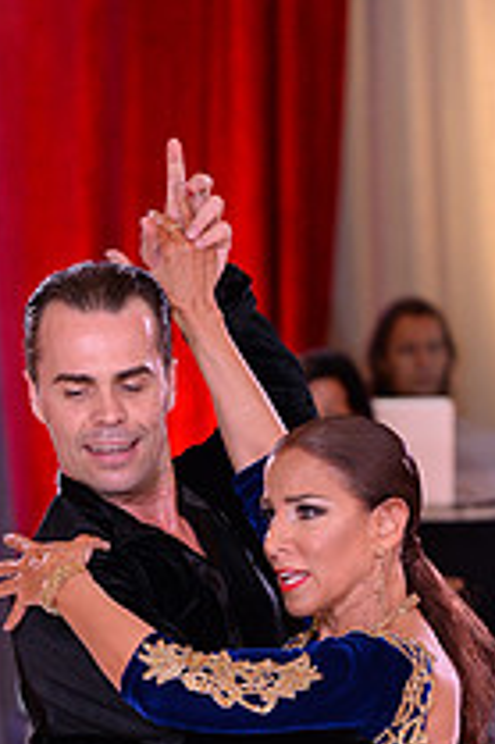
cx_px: 158
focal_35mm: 374
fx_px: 7726
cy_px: 943
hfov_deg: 3.7
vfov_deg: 5.5
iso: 1600
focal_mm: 135
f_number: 4.5
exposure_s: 1/250
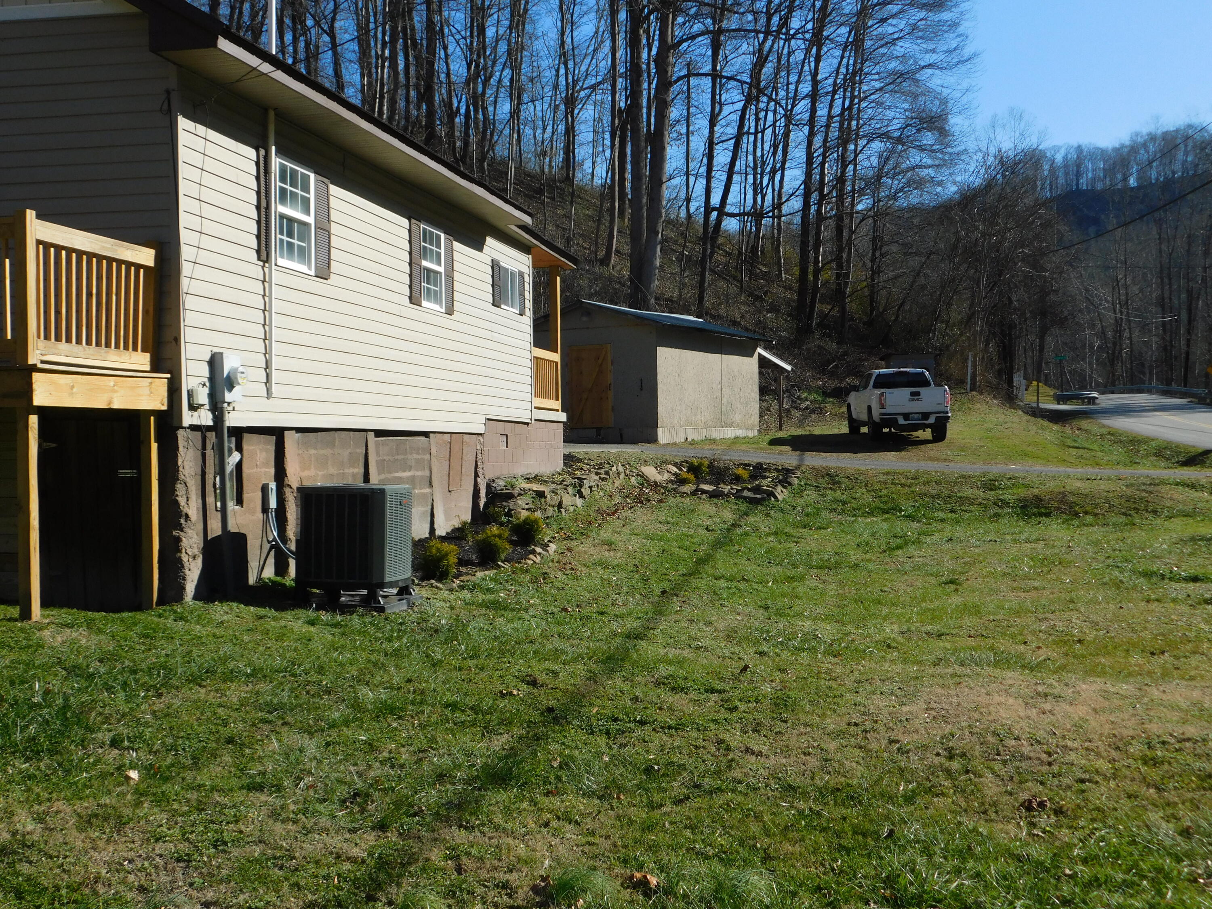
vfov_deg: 36.0
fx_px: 1401
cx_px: 606
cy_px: 454
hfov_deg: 46.8
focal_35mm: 40
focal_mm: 7.1
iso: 125
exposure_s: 1/1250
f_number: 3.6
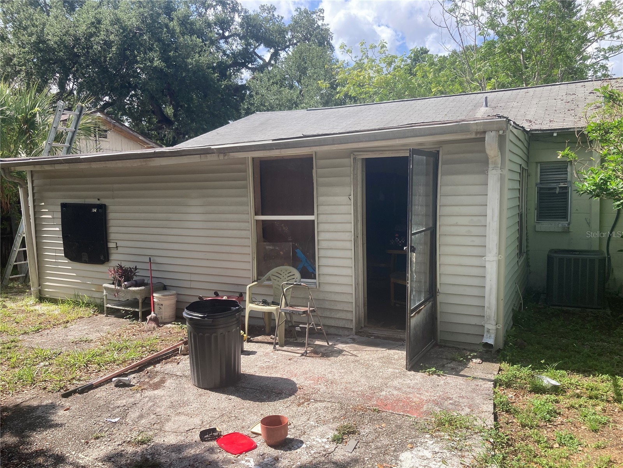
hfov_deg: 63.4
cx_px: 312
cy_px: 234
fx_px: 504
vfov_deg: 49.7
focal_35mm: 28
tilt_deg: -5.1
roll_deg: +0.4
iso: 20
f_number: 1.8
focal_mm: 3.99
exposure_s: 1/889
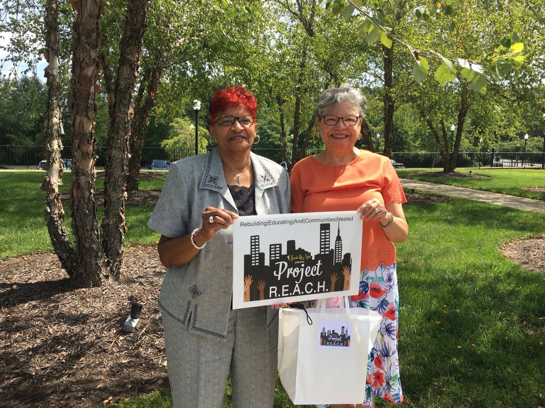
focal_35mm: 29
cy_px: 204
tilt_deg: -7.0
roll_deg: -1.0
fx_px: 457
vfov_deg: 48.2
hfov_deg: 61.7
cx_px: 272
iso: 25
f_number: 2.2
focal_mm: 4.15
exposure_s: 1/777
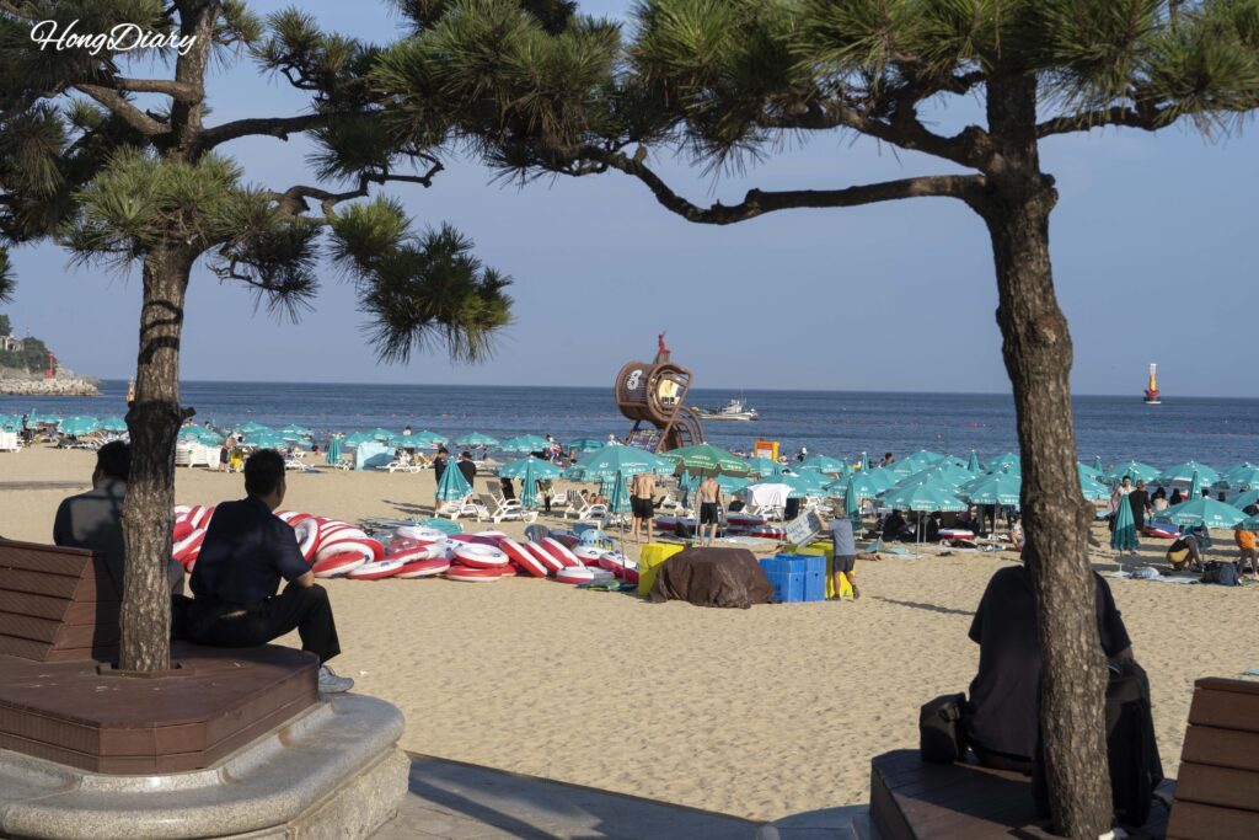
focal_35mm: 60
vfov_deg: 22.6
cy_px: 420
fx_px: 2098
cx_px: 630
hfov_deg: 33.4
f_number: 11
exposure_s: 1/160
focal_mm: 60
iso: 100
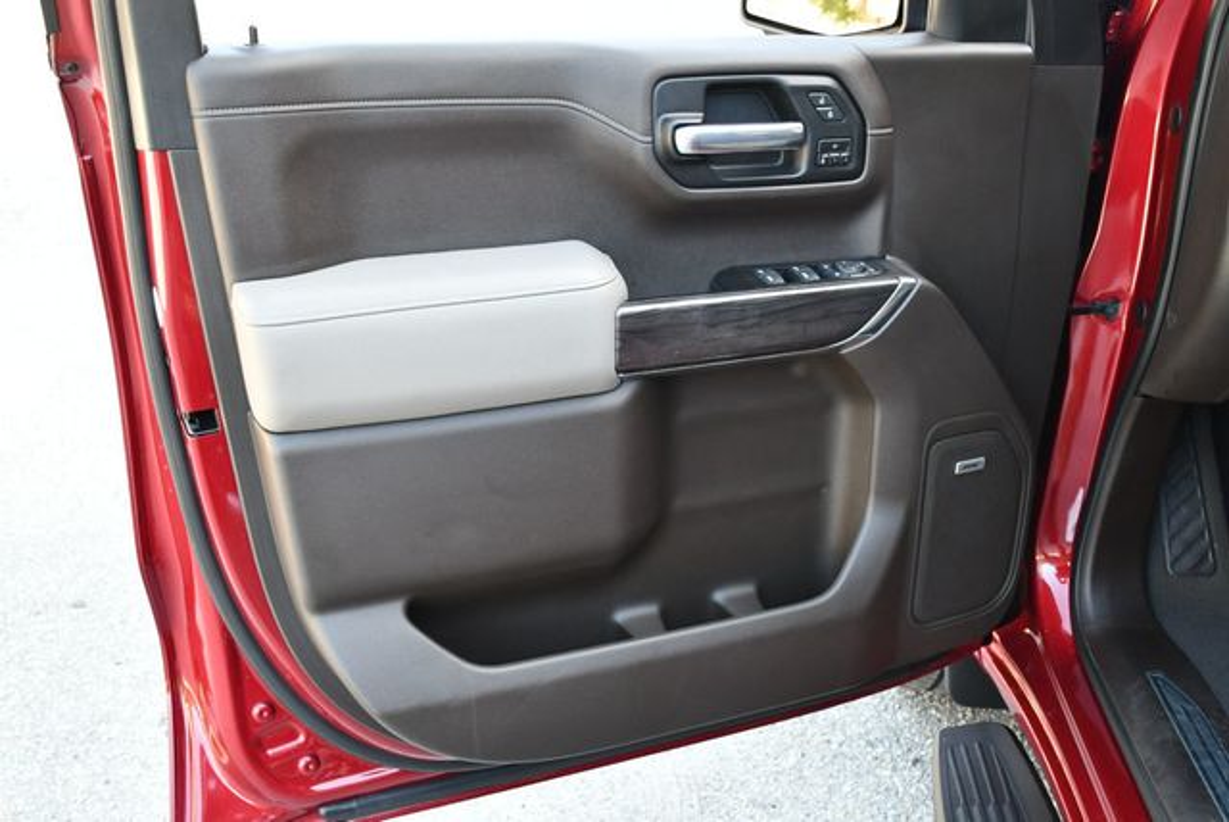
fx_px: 1230
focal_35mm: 36
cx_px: 614
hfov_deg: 53.1
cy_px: 411
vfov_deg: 36.9
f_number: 3.5
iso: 720
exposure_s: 1/250
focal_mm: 18
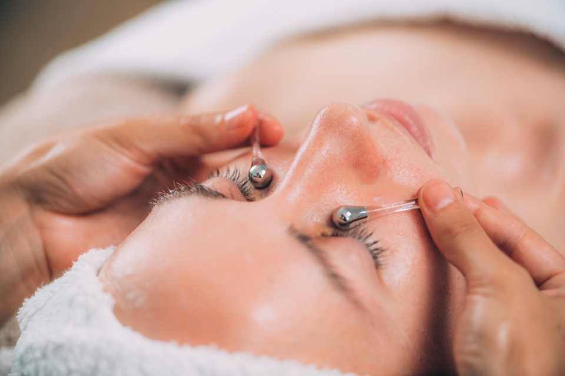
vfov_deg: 13.0
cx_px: 282
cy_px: 188
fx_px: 1648
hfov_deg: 19.5
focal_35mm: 105
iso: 100
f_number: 3
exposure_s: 1/200
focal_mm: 105
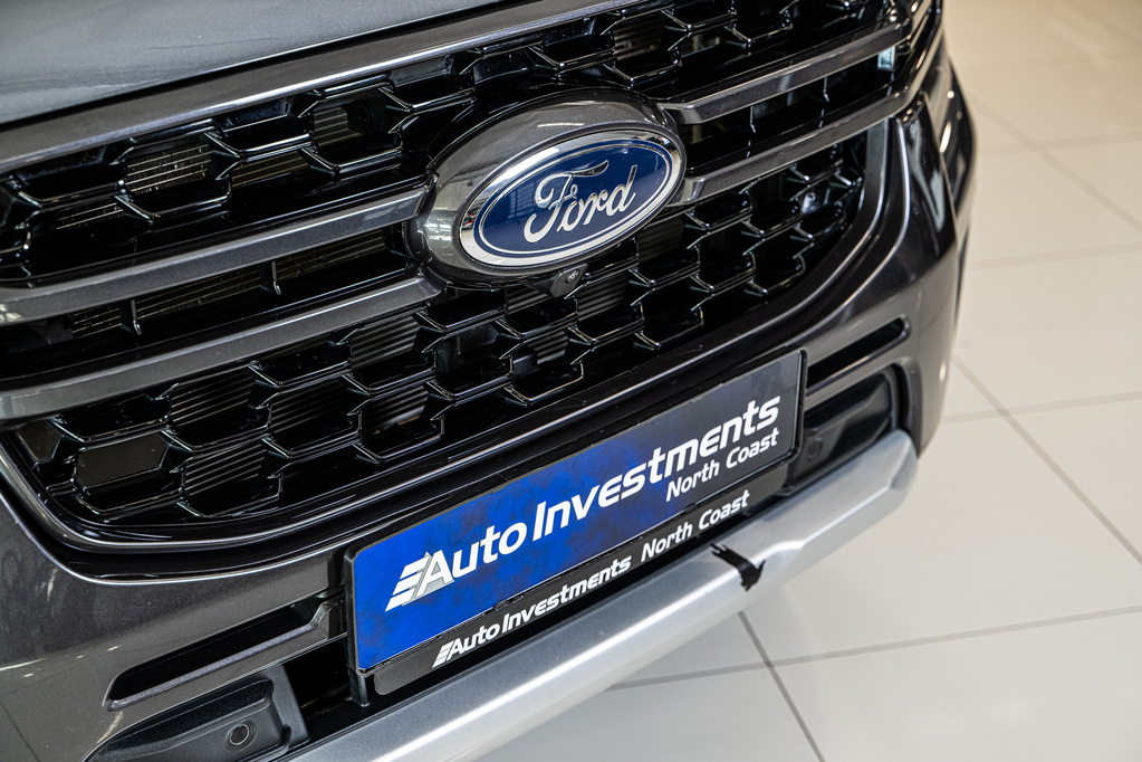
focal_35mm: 58
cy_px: 381
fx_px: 1840
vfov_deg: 23.4
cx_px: 571
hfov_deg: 34.5
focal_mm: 58
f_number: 4
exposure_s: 1/160
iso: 640
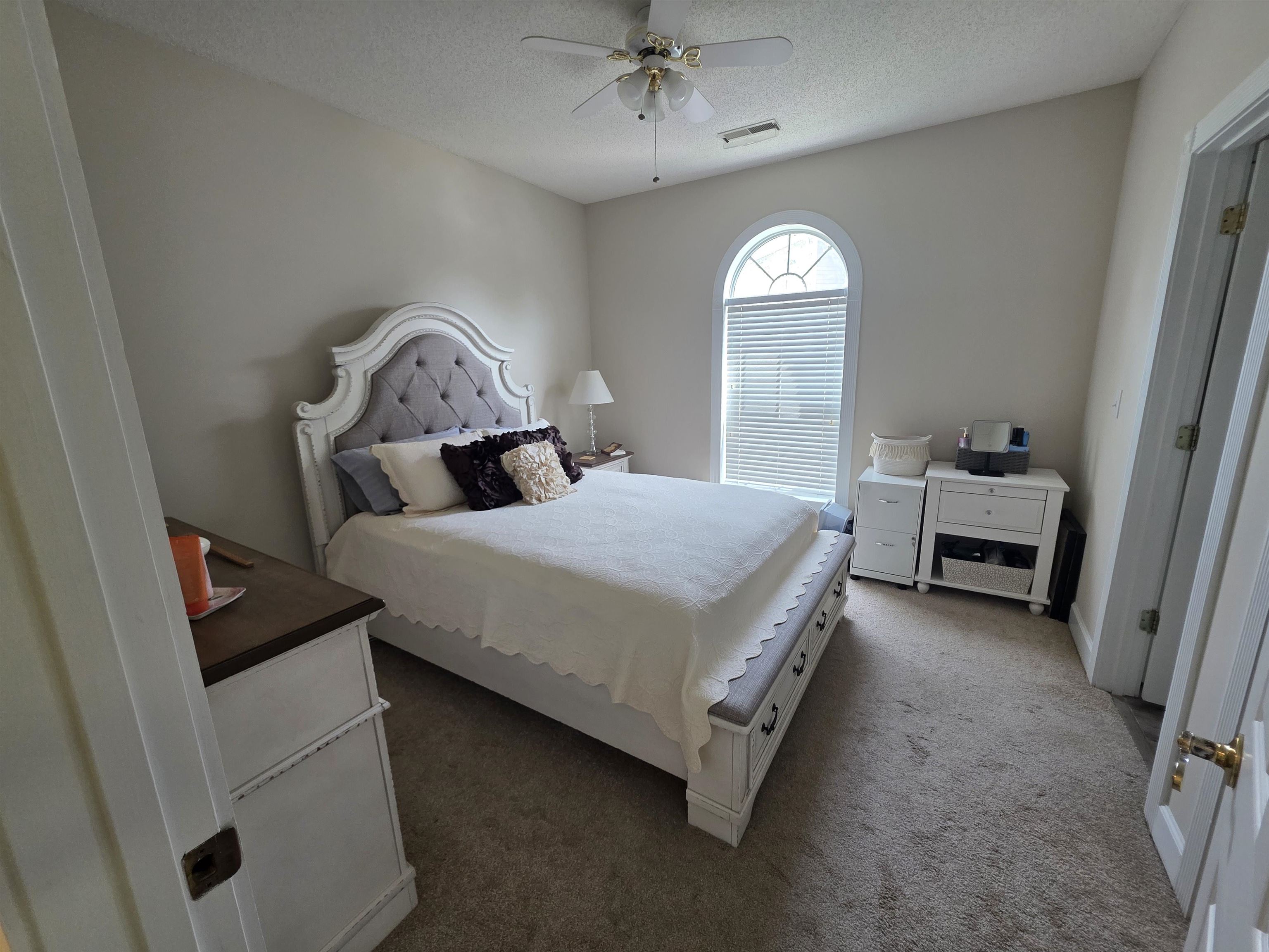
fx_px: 477
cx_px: 634
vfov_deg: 89.9
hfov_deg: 106.2
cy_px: 476
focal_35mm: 13
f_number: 1.9
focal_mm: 2.2
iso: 200
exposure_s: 1/120
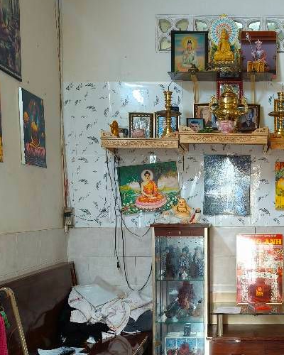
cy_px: 264
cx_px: 257
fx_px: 504
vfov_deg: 37.9
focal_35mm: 48
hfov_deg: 30.1
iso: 320
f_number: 1.8
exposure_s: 1/50.3
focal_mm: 5.59
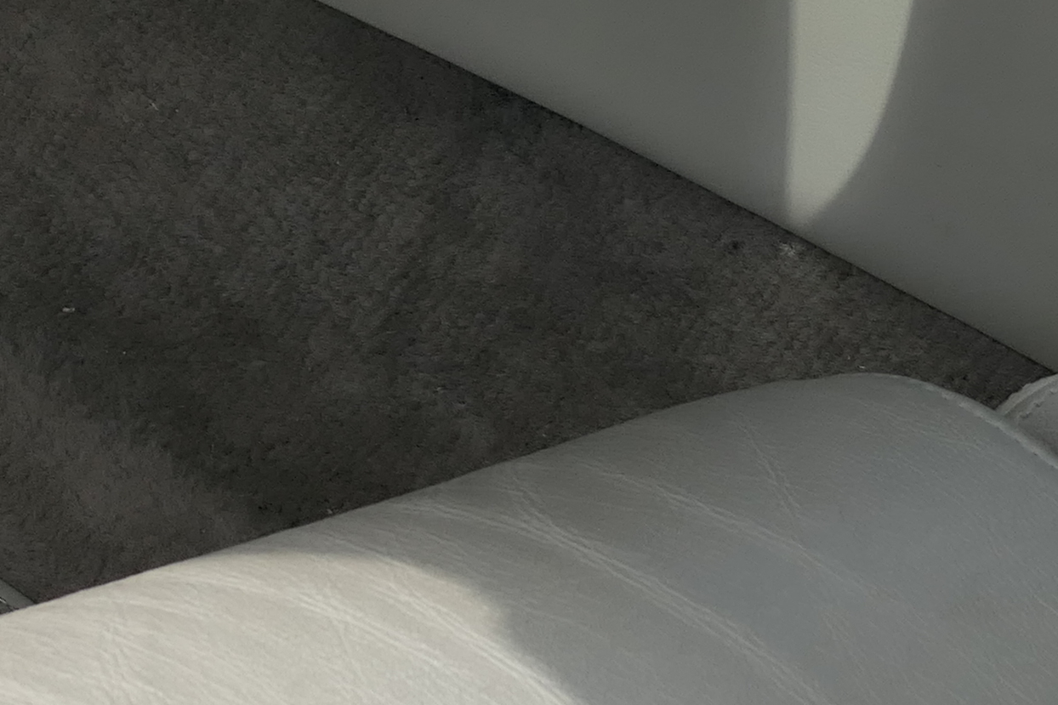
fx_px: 3879
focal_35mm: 132
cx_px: -677
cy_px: 92
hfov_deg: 14.2
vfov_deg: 10.3
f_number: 2.8
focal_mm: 10.8
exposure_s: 1/1300
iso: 125
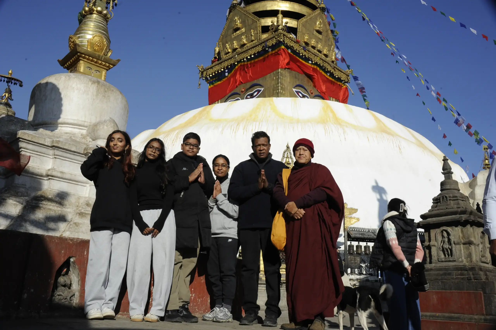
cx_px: 248
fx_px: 468
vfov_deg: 38.8
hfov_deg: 55.8
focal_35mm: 34
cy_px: 165
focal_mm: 34
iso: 1250
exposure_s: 1/1250
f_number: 18
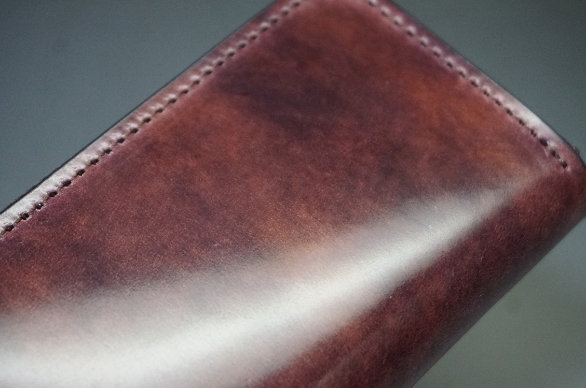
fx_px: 1114
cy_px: 193
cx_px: 310
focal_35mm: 69
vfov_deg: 19.8
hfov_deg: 29.5
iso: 3200
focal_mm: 43
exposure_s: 1/100
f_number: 5.6
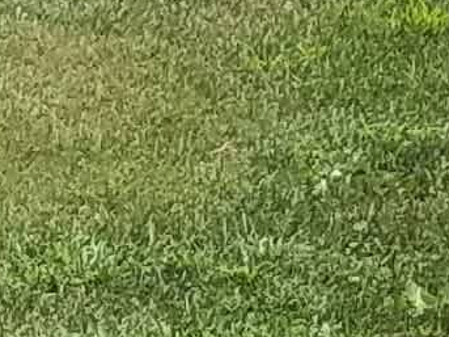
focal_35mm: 197
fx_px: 2554
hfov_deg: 9.5
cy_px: 557
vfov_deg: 7.4
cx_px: -368
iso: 50
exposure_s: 1/2592
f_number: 1.7
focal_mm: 4.2
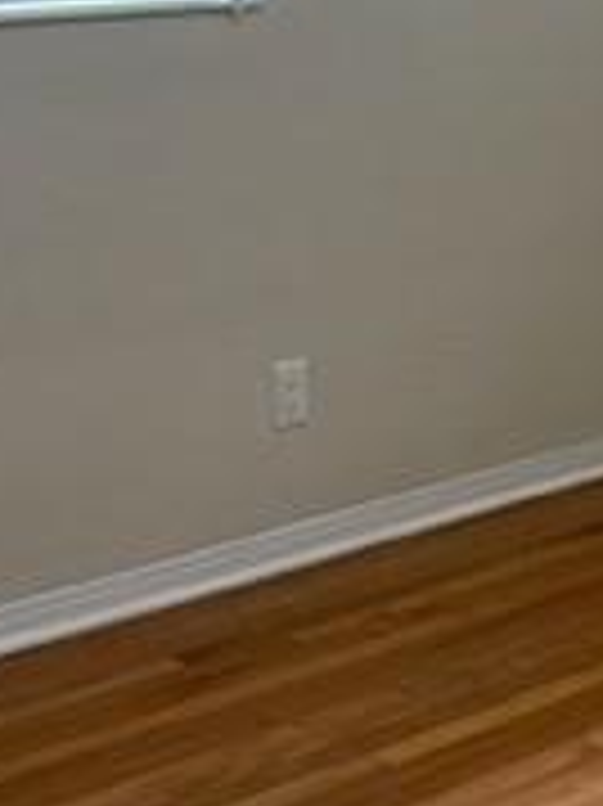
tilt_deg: -12.1
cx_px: 616
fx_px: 2163
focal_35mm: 93
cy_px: 248
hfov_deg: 15.6
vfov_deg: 21.0
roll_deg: -1.4
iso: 100
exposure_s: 1/60
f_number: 1.6
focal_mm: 5.1
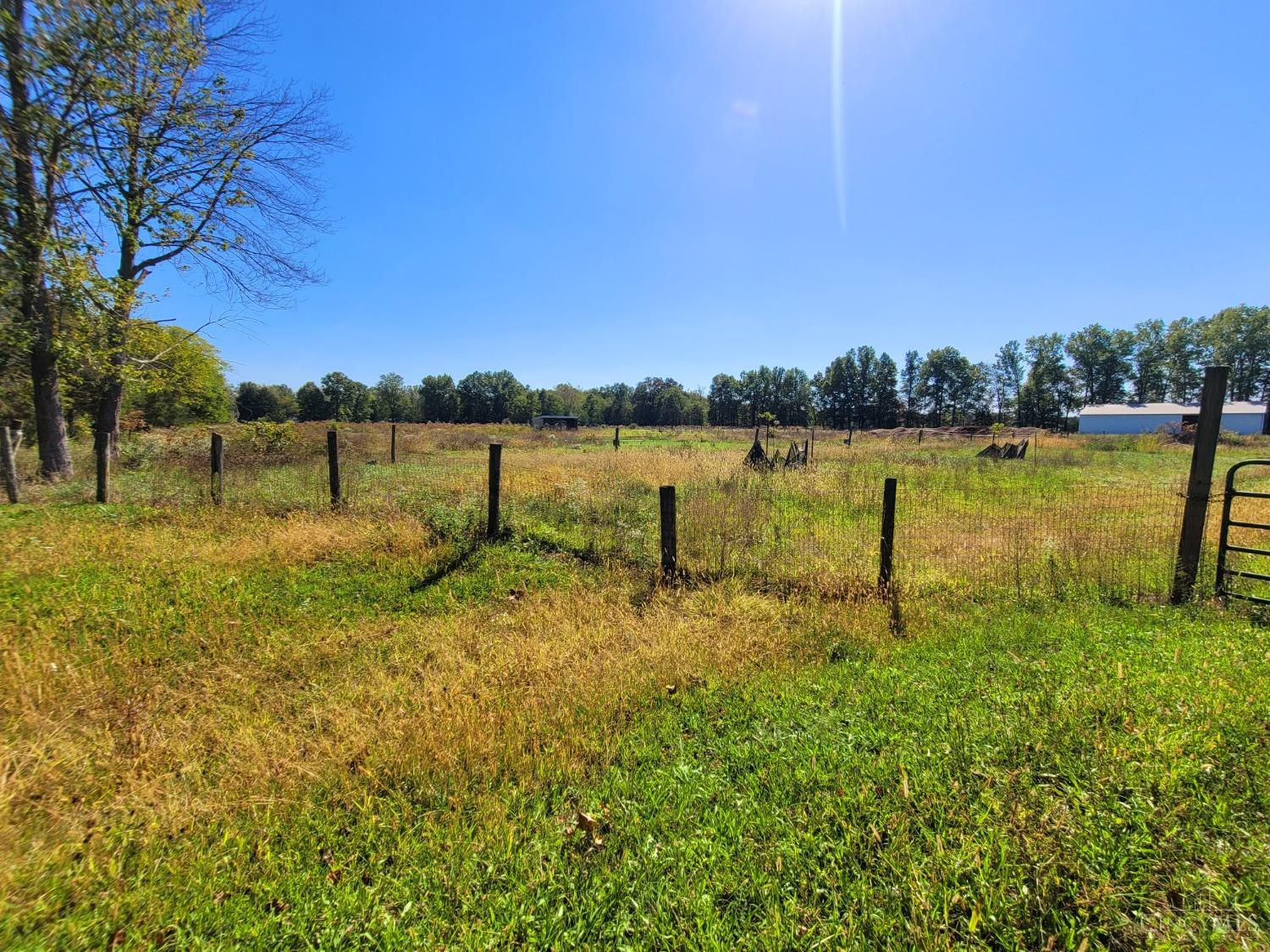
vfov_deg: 89.9
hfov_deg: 106.2
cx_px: 635
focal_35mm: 13
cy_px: 476
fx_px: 477
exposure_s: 1/2500
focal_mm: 2.2
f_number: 2.2
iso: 50
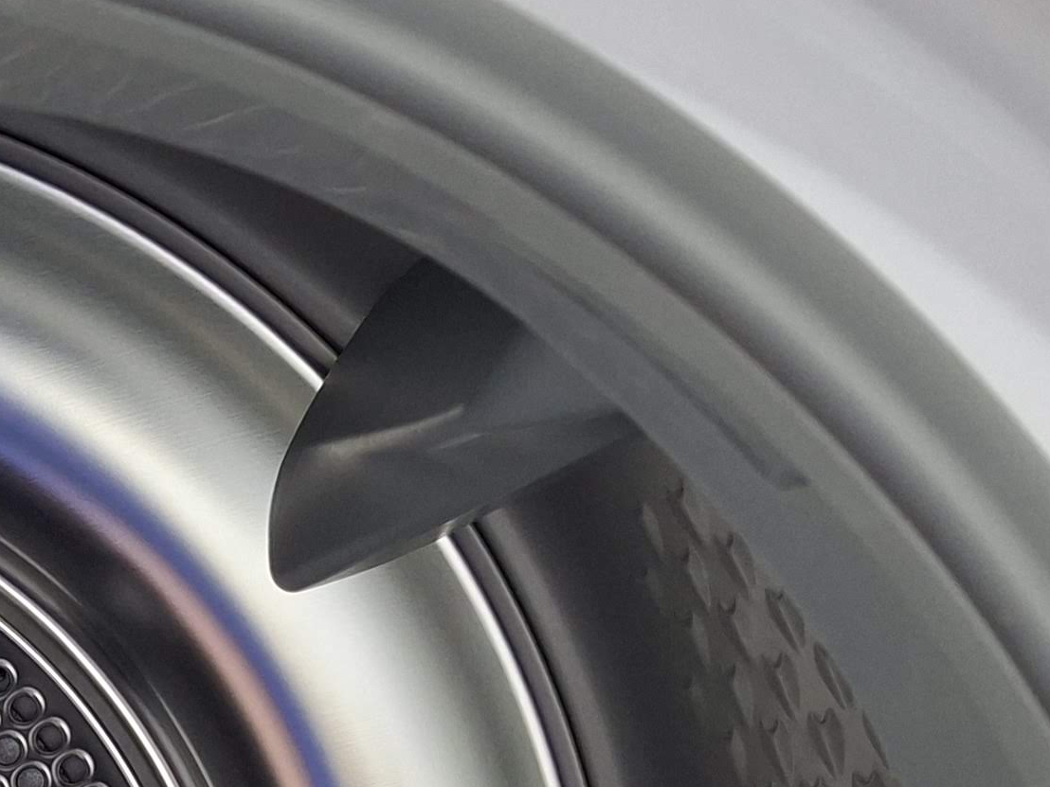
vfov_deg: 16.0
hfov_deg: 20.5
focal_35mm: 83
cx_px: -479
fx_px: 2518
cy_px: 1247
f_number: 1.8
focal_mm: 5.54
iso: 250
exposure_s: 1/33
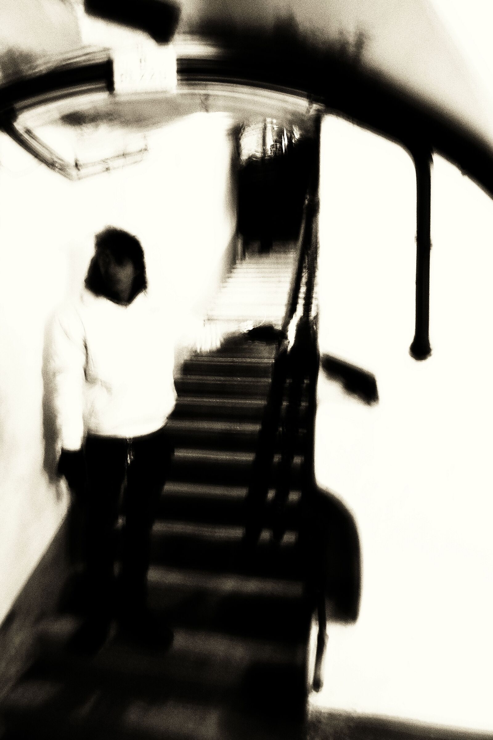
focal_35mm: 24
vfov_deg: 73.7
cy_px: 370
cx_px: 246
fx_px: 493
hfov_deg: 53.1
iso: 640
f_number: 9
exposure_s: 2
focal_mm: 16
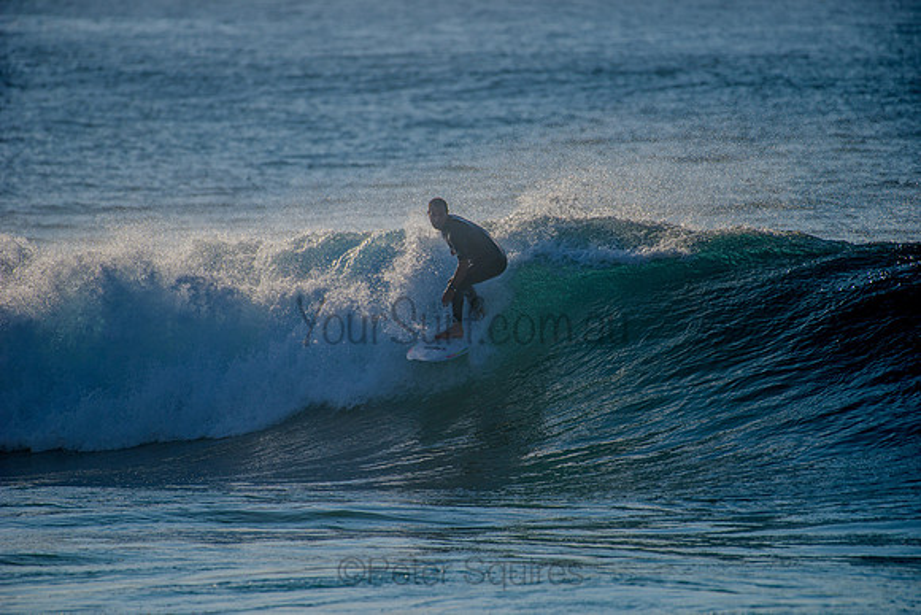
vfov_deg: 2.8
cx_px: 460
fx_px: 12794
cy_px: 308
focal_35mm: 500
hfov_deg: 4.1
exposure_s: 1/2000
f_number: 5.6
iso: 140
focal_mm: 500
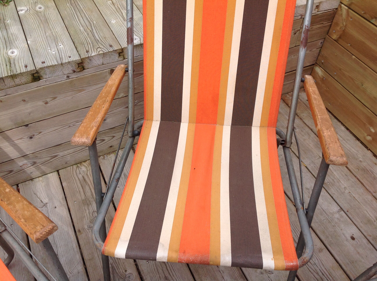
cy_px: 140
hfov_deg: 52.7
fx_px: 381
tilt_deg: -48.4
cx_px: 188
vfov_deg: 40.6
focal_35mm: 35
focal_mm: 4.28
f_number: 2.4
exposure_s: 1/1008
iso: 50
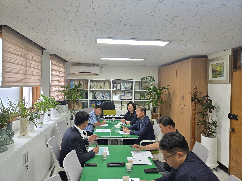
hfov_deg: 73.9
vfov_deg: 58.9
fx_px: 161
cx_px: 121
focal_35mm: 23
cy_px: 90
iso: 64
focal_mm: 5.4
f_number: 1.8
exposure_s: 1/120
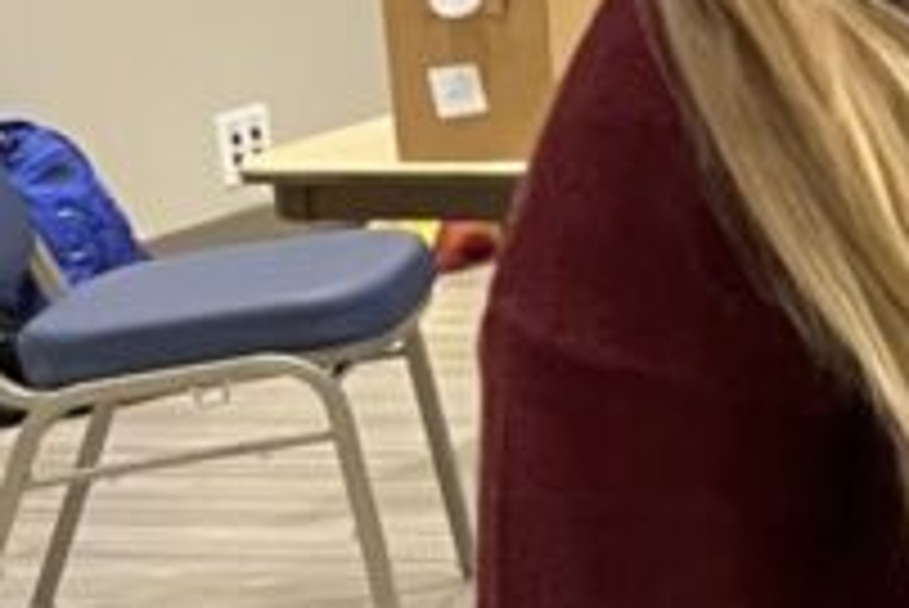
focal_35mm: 171
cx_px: 2866
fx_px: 4321
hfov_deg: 9.2
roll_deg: +1.3
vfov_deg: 8.0
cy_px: 126
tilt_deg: -11.8
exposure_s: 1/60
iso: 250
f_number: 1.6
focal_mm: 4.2
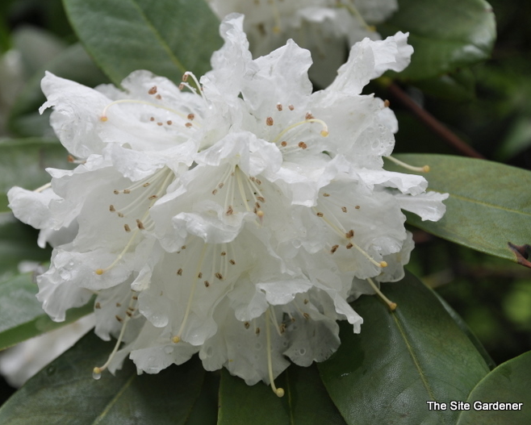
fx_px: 1667
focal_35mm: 106
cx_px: 215
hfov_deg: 18.1
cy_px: 211
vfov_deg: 14.5
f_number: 7.1
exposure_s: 1/200
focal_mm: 62
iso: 200
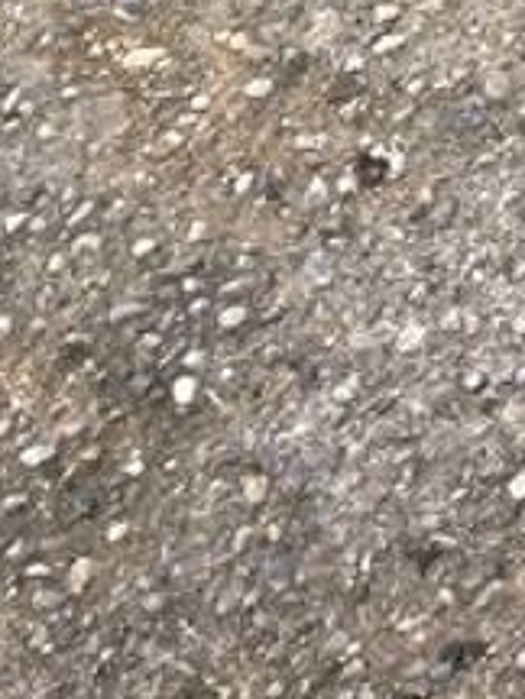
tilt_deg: -32.2
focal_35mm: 179
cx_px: 1484
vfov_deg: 9.7
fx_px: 3620
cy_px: -995
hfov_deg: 7.5
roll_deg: -0.5
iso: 25
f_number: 2.2
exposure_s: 1/157
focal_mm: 4.15
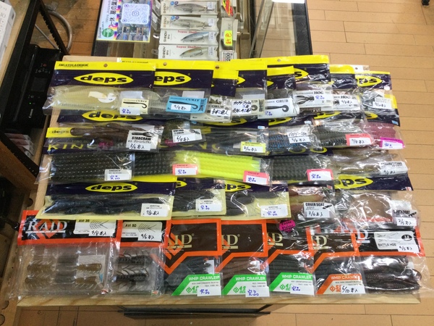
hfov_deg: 58.4
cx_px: 217
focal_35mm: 31
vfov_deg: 45.4
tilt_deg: -66.2
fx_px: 389
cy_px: 163
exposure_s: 1/30
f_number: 2.4
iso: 32
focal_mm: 3.3
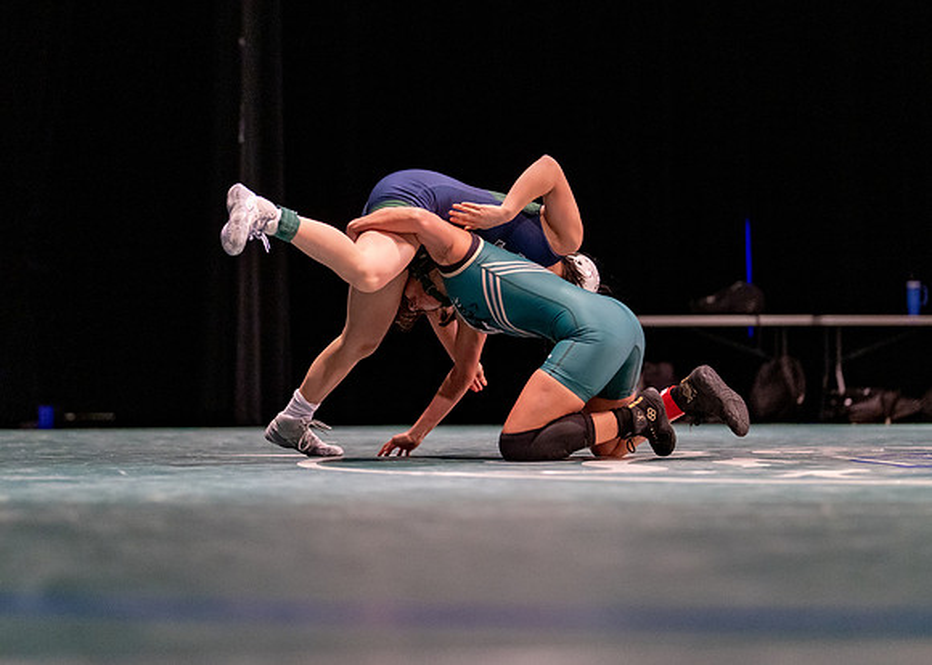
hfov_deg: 23.5
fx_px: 2240
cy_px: 250
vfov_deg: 16.9
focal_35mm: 85
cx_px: 499
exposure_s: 1/1000
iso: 2000
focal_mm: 50
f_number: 1.2
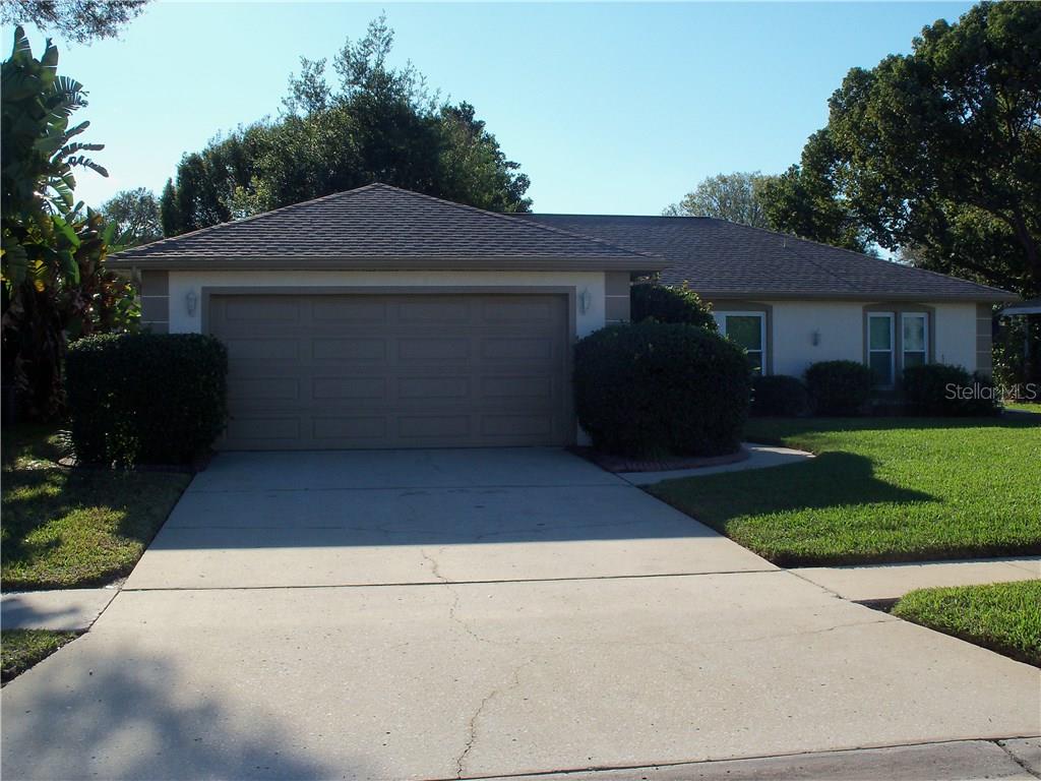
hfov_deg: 46.8
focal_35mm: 40
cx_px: 520
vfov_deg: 36.0
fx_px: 1203
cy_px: 390
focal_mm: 7.2
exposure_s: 1/320
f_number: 5.6
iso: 64
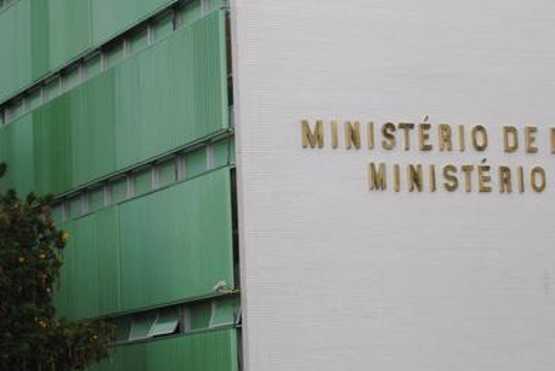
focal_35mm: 113
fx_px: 1744
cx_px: 404
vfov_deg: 12.1
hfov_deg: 18.0
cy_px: 116
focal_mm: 42
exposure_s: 1/100
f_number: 5.3
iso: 200
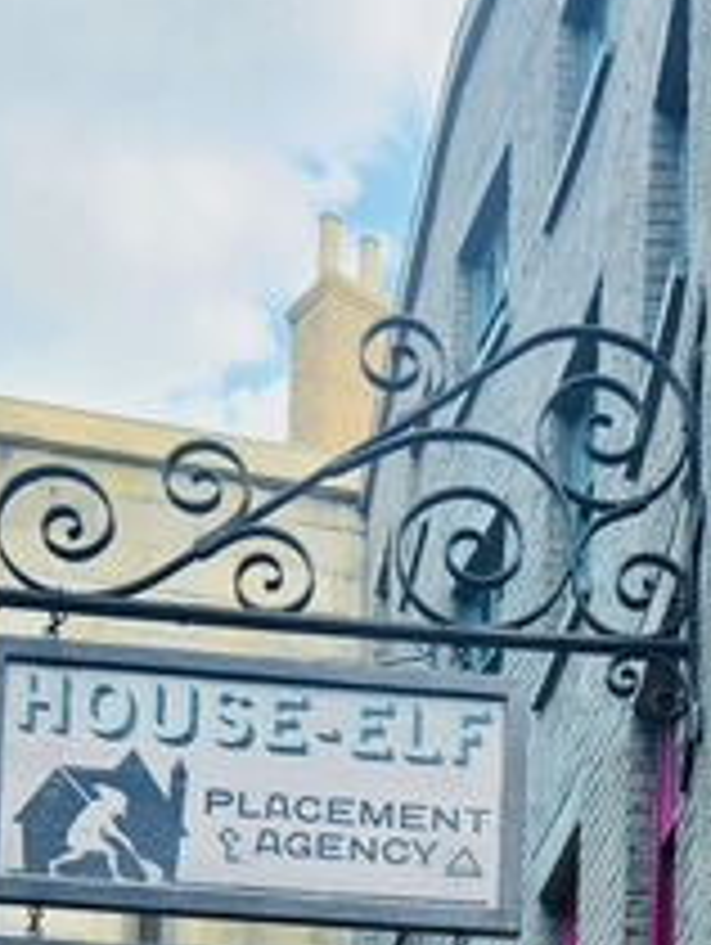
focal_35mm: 70
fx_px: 1913
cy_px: 1332
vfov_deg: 23.4
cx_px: 662
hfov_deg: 20.6
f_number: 1.8
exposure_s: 1/1019
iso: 50
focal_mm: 5.4
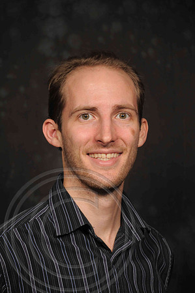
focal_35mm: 202
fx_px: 1649
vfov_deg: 10.2
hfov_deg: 6.8
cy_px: 146
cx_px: 98
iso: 200
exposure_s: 1/125
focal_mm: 135
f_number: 5.6
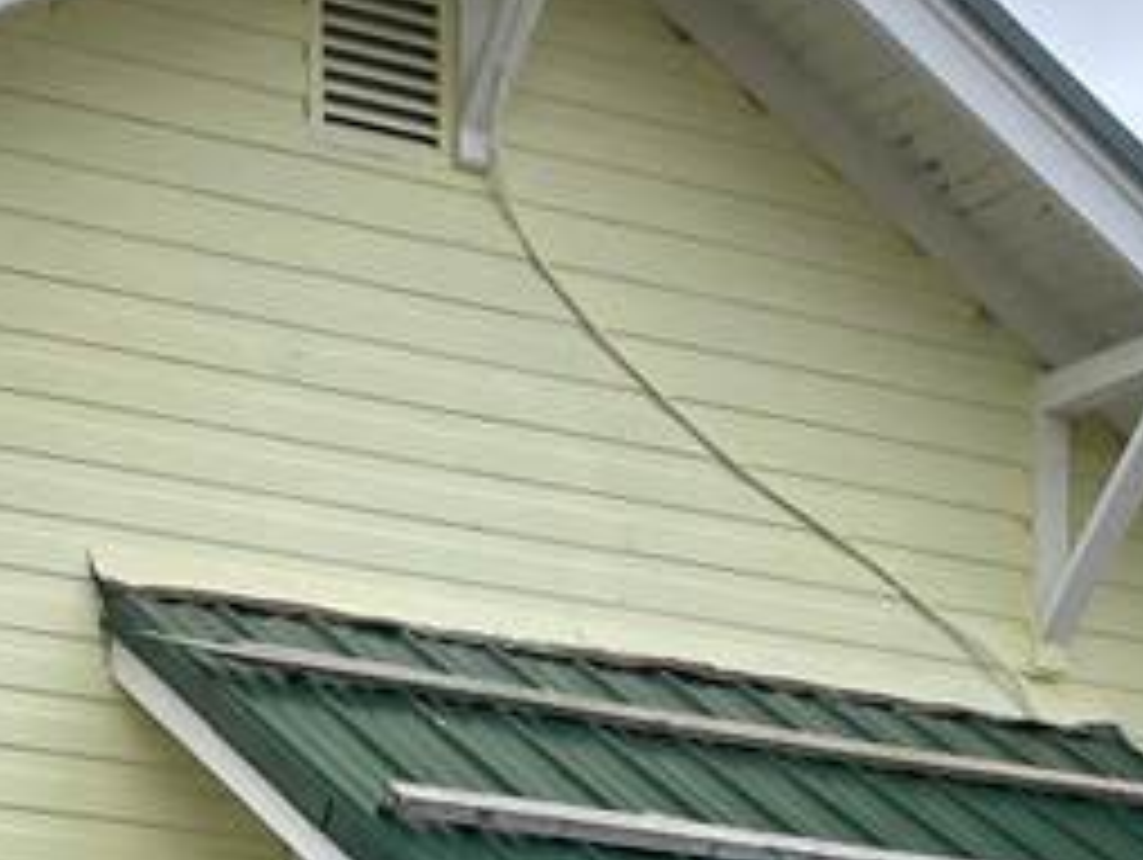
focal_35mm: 131
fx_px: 4330
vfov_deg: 10.5
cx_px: 698
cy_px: 1625
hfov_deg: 15.0
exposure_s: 1/2398
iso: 32
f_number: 1.6
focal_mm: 4.2
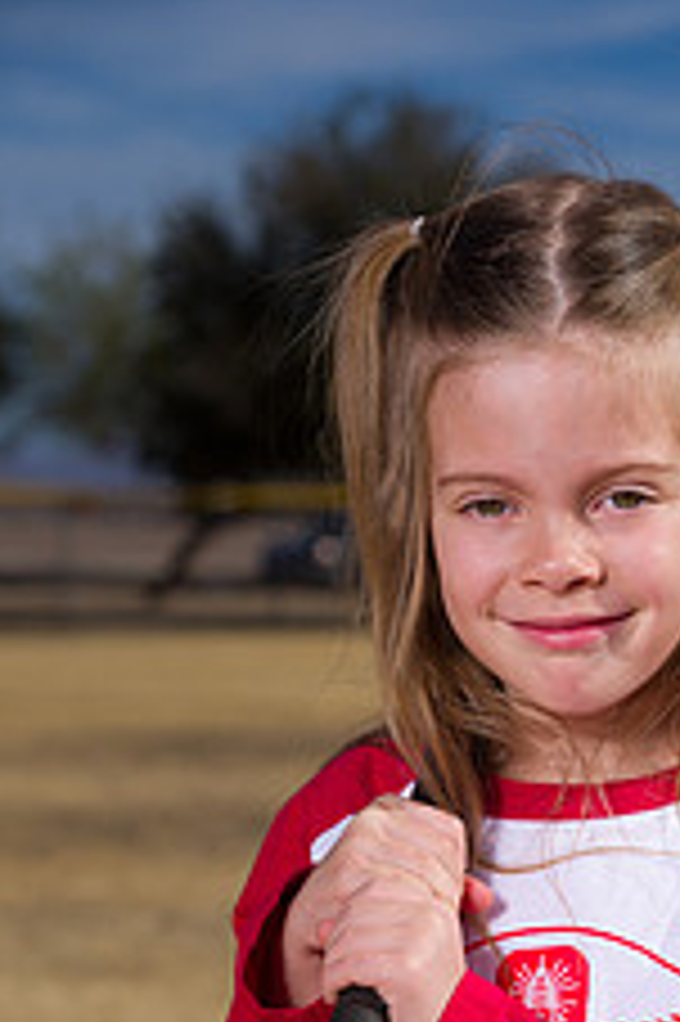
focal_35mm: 139
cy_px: 995
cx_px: 527
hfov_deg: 9.8
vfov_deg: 14.6
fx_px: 3944
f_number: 5.6
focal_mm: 70
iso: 100
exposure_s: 1/1250
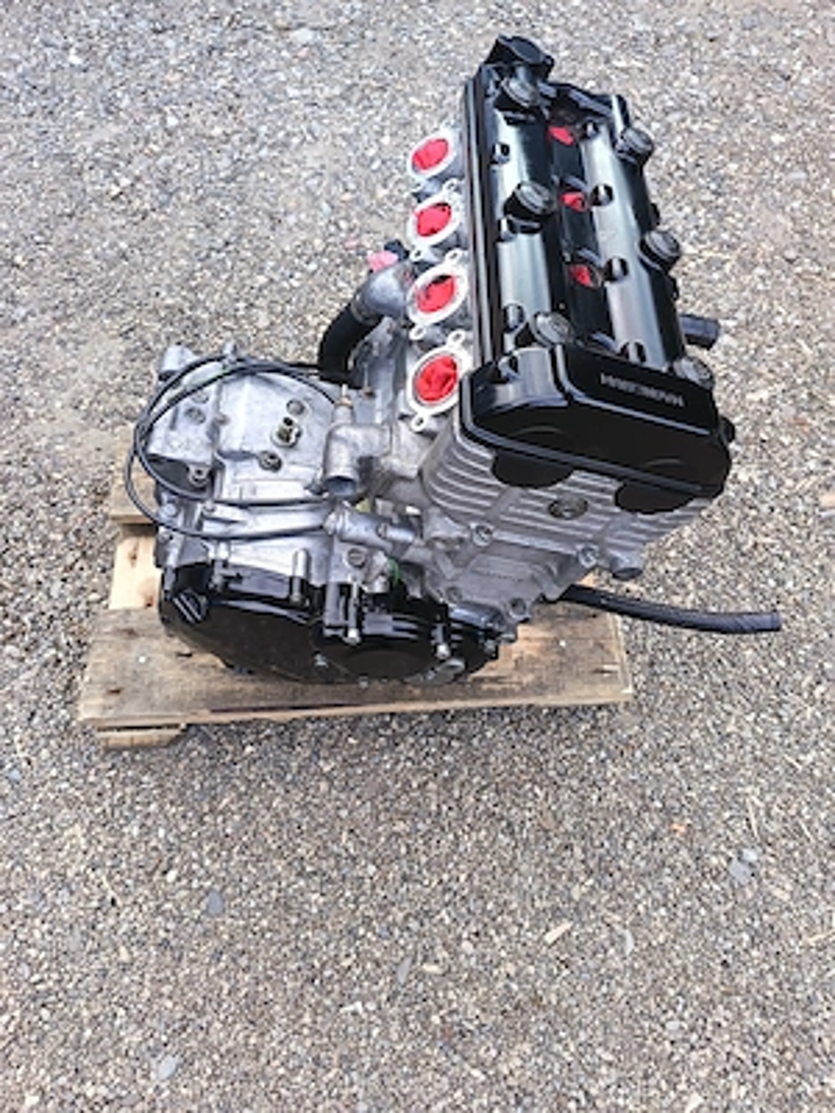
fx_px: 772
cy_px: 556
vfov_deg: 71.6
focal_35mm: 24
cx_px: 418
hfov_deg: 56.8
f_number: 1.75
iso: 556
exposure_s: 1/100
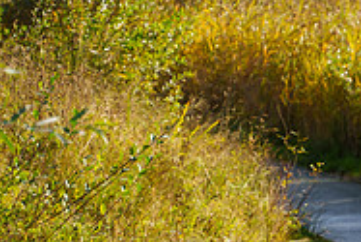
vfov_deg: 6.4
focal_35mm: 216
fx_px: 2168
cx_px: 561
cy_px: 116
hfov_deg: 9.2
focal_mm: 65
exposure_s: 1/4000
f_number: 3.2
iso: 400
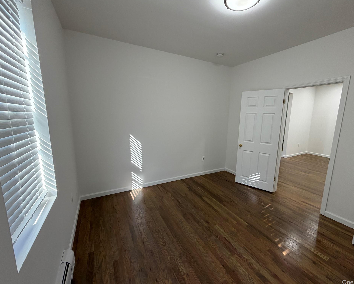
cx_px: 186
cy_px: 141
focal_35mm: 15
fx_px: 157
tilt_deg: -9.4
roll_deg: -0.9
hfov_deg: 96.7
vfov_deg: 84.0
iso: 200
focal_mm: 2.22
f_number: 2.2
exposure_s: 1/120
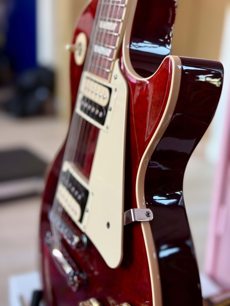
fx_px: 425
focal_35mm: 48
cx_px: 115
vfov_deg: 39.7
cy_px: 153
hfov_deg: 30.3
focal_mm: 6.76
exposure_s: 1/50
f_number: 1.78
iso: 100
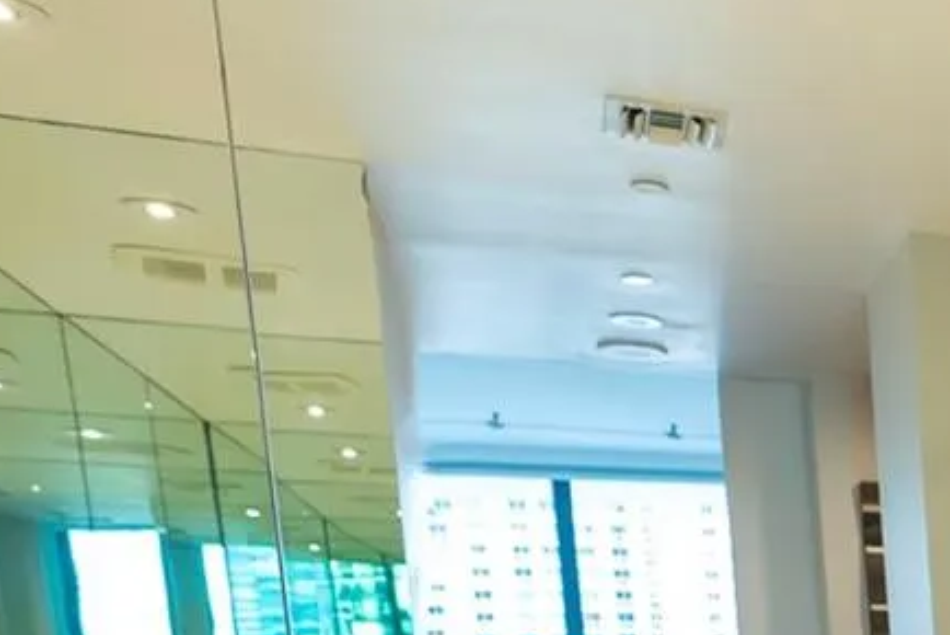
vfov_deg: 20.2
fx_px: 1558
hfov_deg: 25.3
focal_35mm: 59
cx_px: 1438
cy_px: 922
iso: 400
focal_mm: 16
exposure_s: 1/40
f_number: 2.8
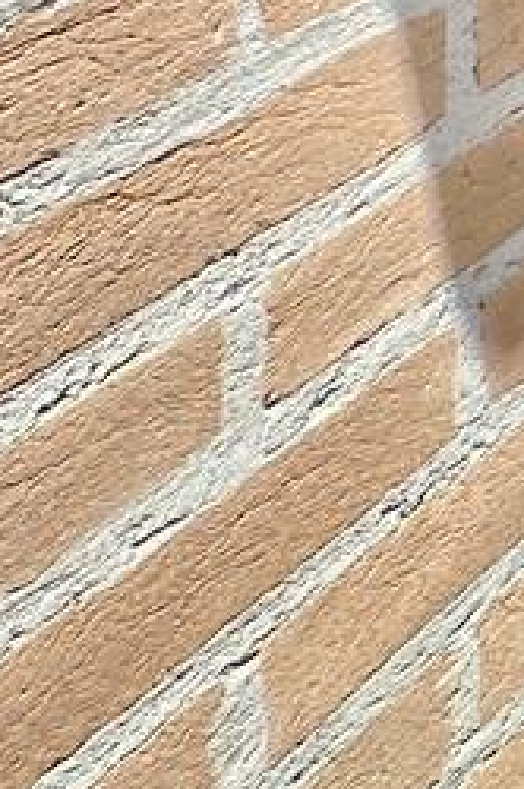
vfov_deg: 17.3
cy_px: -808
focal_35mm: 84
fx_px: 1839
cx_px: 2042
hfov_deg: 8.5
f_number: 2.2
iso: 40
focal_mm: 2.22
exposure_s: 1/1182
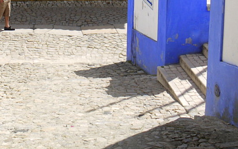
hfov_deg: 24.7
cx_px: 4
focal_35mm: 80
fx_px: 519
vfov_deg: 15.3
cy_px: -59
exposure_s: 1/200
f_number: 7.1
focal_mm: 16
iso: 100
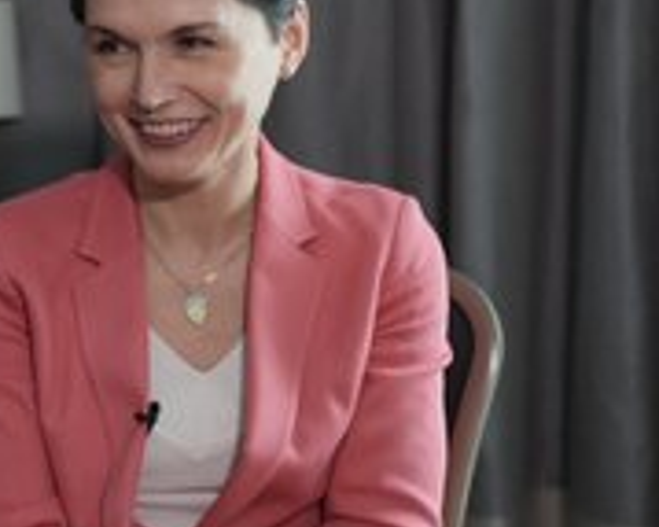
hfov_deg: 21.5
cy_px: 223
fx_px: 1715
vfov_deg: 17.4
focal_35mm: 88
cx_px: 129
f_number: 2.8
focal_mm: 42
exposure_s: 1/50
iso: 200
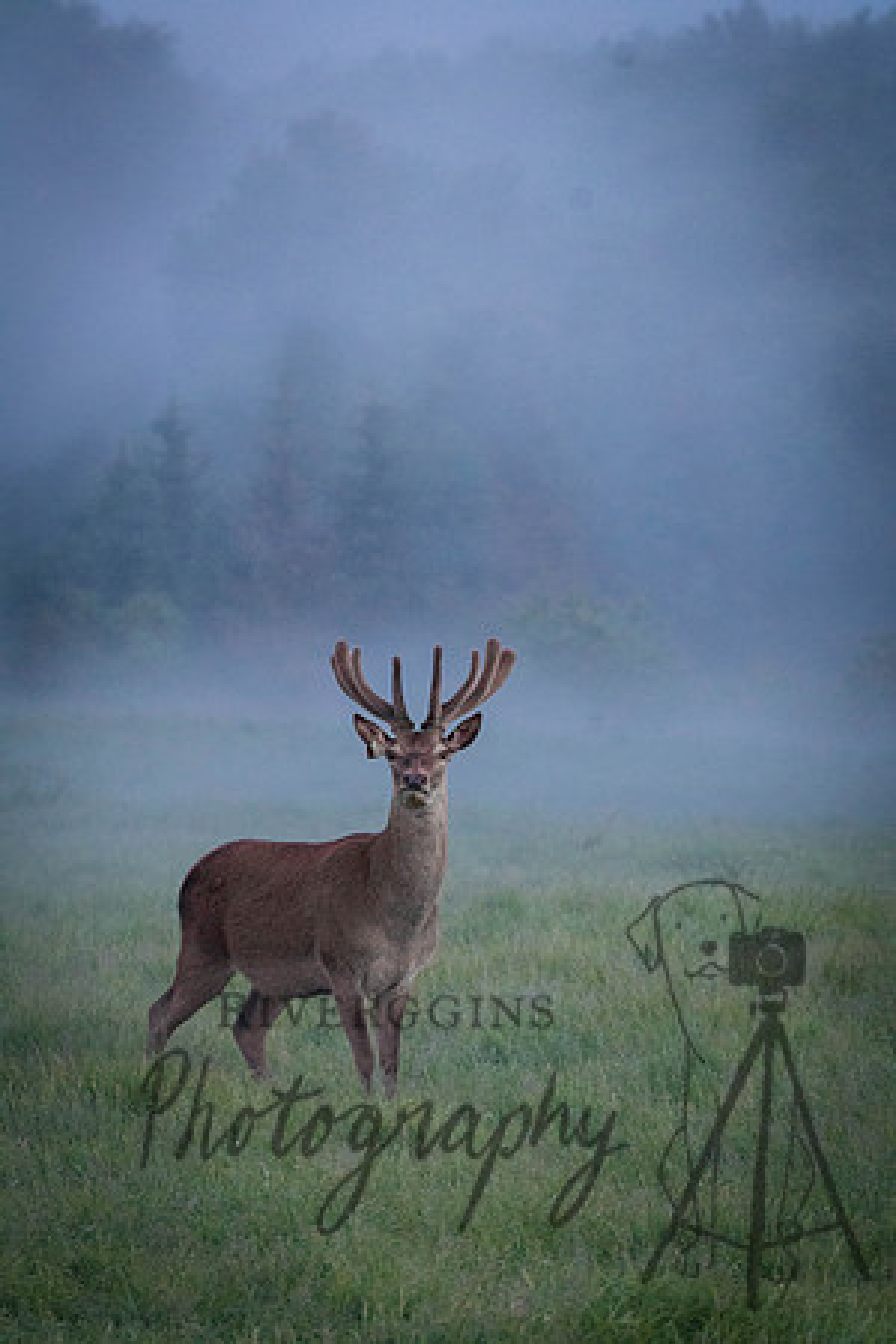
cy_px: 672
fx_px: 11759
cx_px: 448
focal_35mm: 315
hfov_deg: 4.4
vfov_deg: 6.5
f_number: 5.6
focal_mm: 210
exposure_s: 1/125
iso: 5000
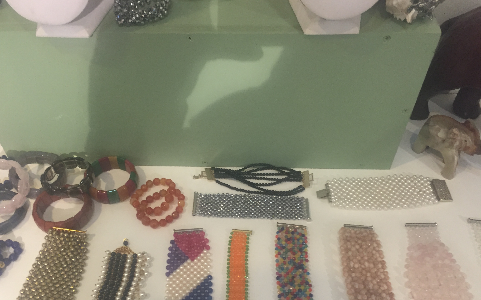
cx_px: 223
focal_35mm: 36
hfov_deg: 54.0
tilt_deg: -52.4
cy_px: 194
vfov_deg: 35.1
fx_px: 472
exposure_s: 1/33
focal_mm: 4.15
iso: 160
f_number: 2.2
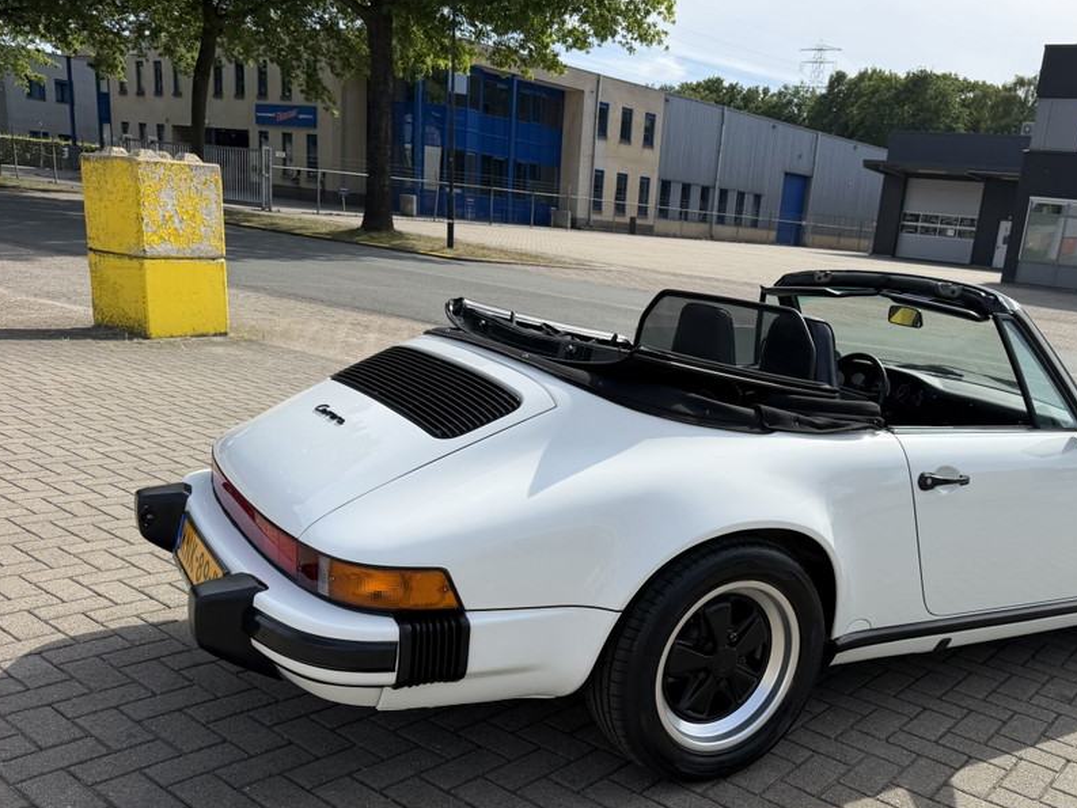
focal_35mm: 31
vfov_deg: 45.0
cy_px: 515
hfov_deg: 57.5
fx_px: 965
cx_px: 682
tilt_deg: -13.7
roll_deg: -6.1
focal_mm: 6.76
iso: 80
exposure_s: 1/3953
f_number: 1.78
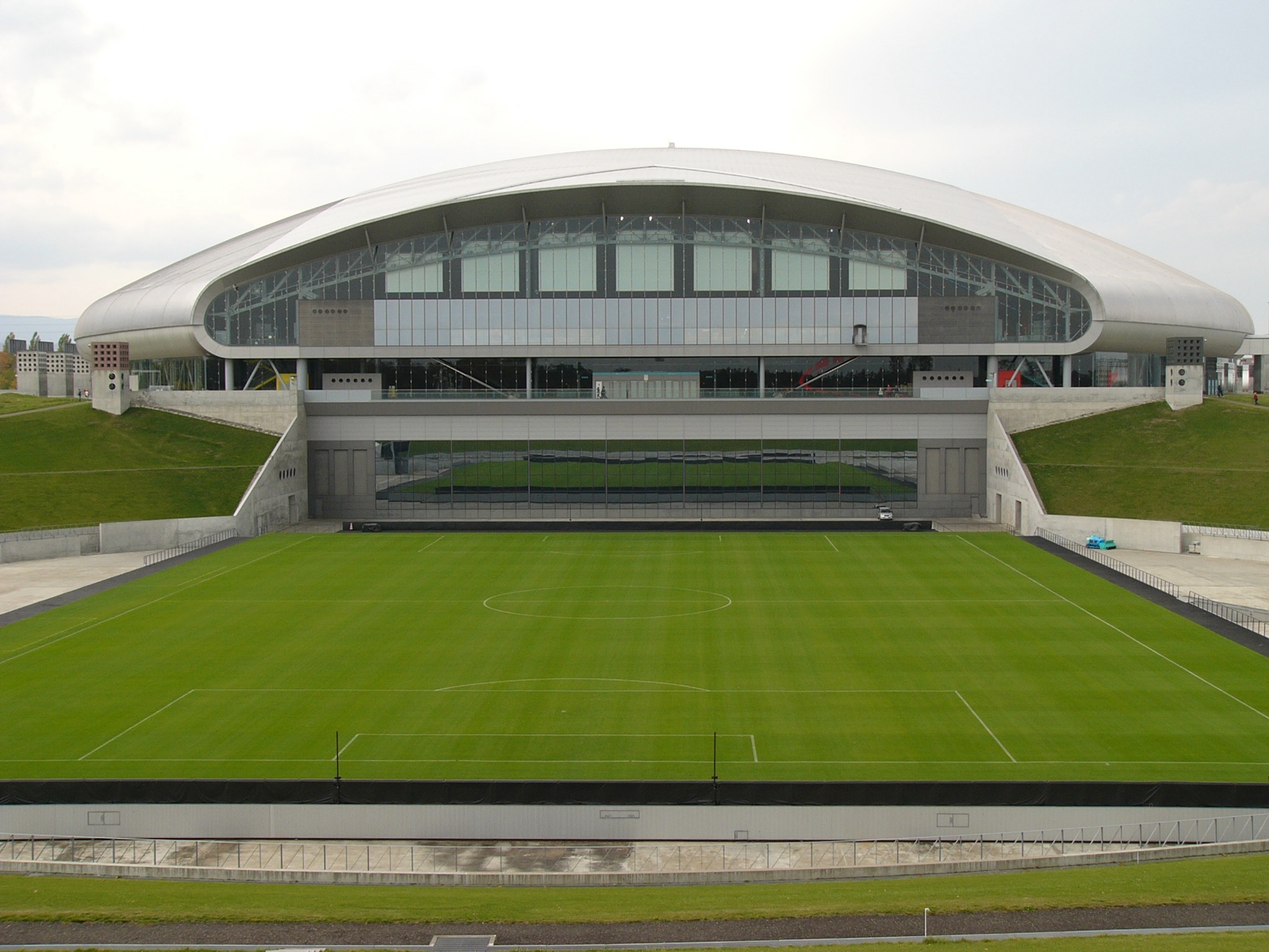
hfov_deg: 41.2
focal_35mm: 46
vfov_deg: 31.5
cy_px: 476
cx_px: 634
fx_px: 1686
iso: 50
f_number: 3.7
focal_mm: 7.6
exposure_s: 1/125
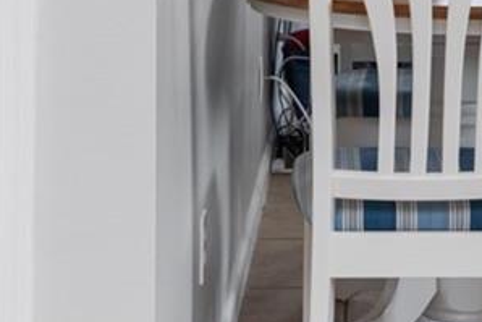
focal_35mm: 119
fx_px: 1595
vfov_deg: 11.1
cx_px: 445
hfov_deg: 16.9
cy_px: -142
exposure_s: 1/4
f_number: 7.1
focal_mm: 22.2
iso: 320
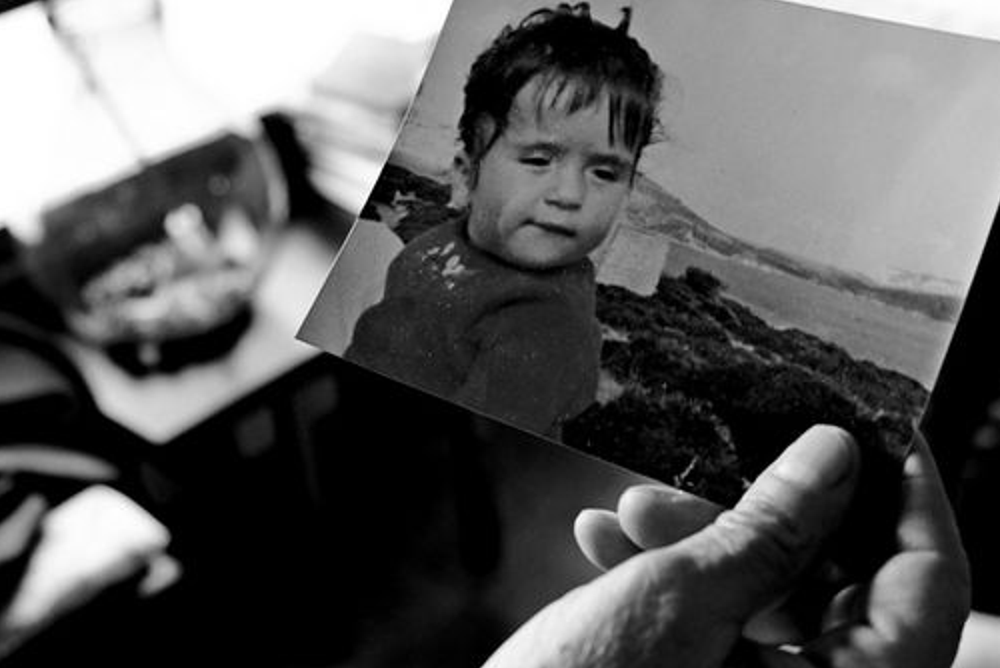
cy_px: 388
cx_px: 438
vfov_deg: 24.2
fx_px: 1556
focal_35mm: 56
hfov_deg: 35.6
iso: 1600
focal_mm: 23.3
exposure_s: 1/30
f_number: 4
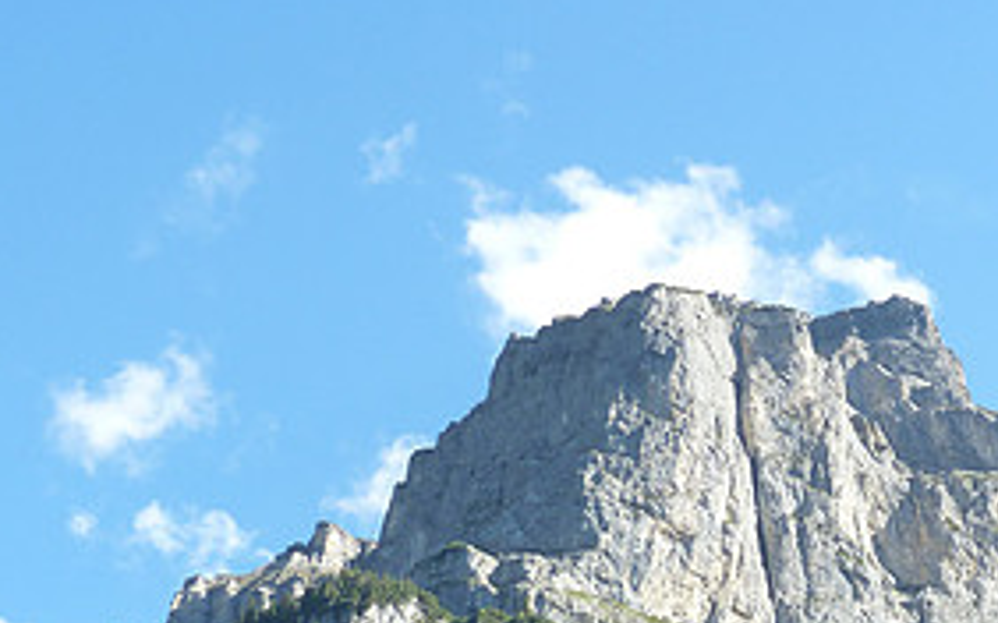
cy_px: 756
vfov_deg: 13.2
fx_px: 2610
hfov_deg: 21.1
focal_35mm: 96
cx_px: 927
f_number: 4
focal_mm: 7.3
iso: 125
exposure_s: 1/160
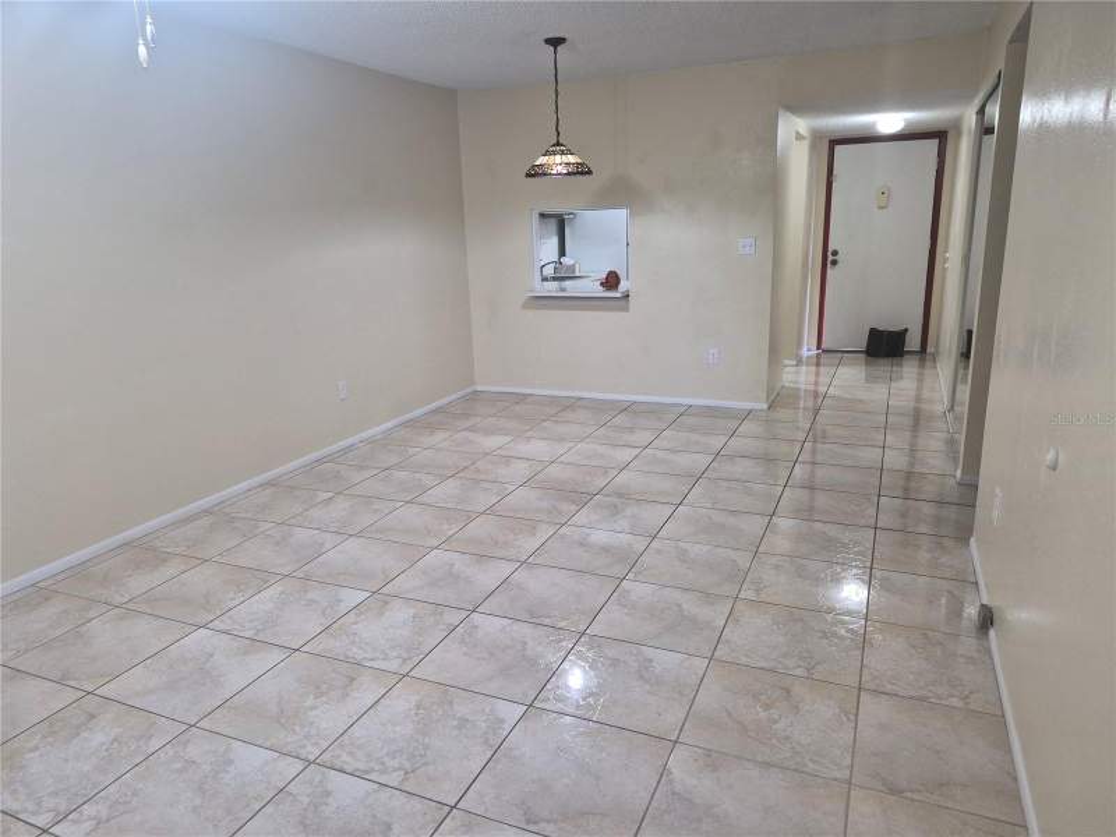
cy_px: 418
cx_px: 558
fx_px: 742
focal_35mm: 23
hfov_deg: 73.9
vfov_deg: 58.9
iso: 400
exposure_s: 1/120
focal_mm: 5.4
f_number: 1.8
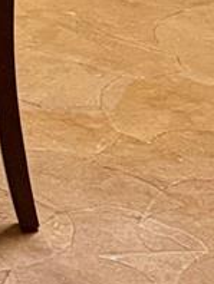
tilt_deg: -7.9
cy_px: -396
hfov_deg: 7.3
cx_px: -372
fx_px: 1530
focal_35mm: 186
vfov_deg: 9.5
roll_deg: +0.7
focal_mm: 6.76
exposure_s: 1/60
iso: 400
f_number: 1.78
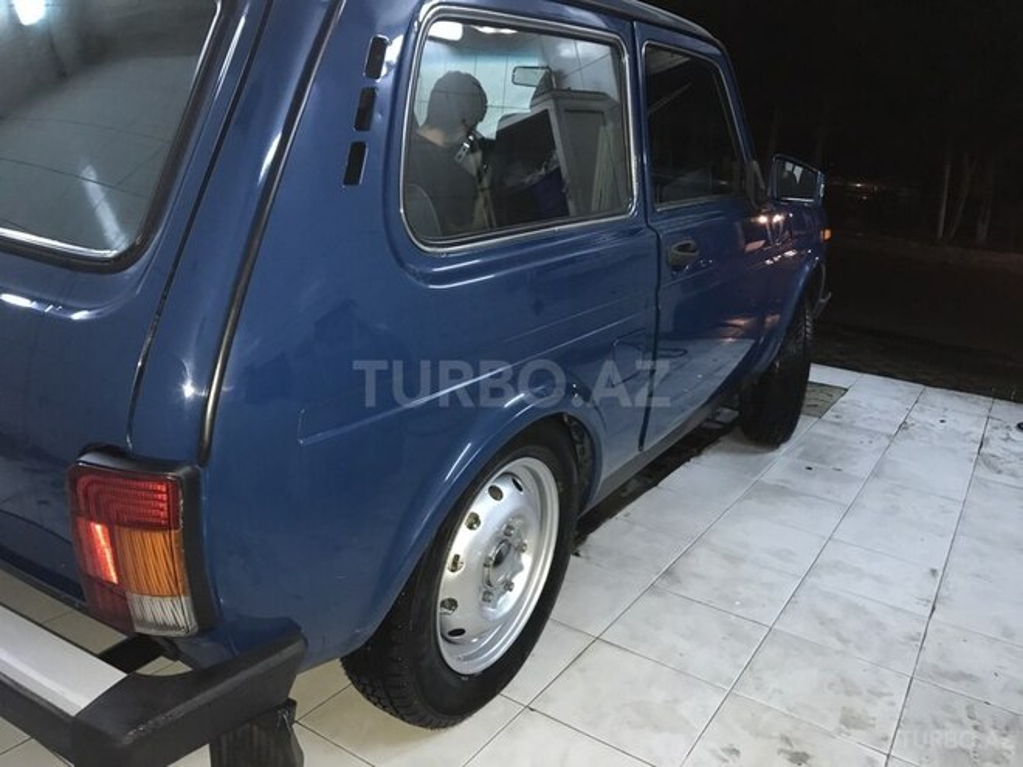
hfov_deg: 63.4
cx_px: 512
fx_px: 827
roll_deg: -4.6
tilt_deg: -16.7
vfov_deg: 49.7
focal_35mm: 28
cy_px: 384
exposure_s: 1/17
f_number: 1.8
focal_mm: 3.99
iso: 100
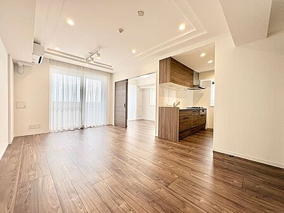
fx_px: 115
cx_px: 142
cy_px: 106
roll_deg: -0.4
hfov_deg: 102.1
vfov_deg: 85.7
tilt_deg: -0.8
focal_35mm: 14
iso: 40
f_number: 2.2
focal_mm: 2.22
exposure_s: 1/99
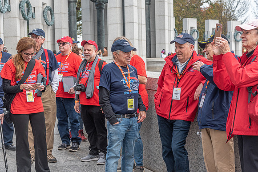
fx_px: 416
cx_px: 129
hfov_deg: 34.5
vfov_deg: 23.4
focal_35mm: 58
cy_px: 86
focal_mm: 58
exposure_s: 1/500
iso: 500
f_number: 5.6
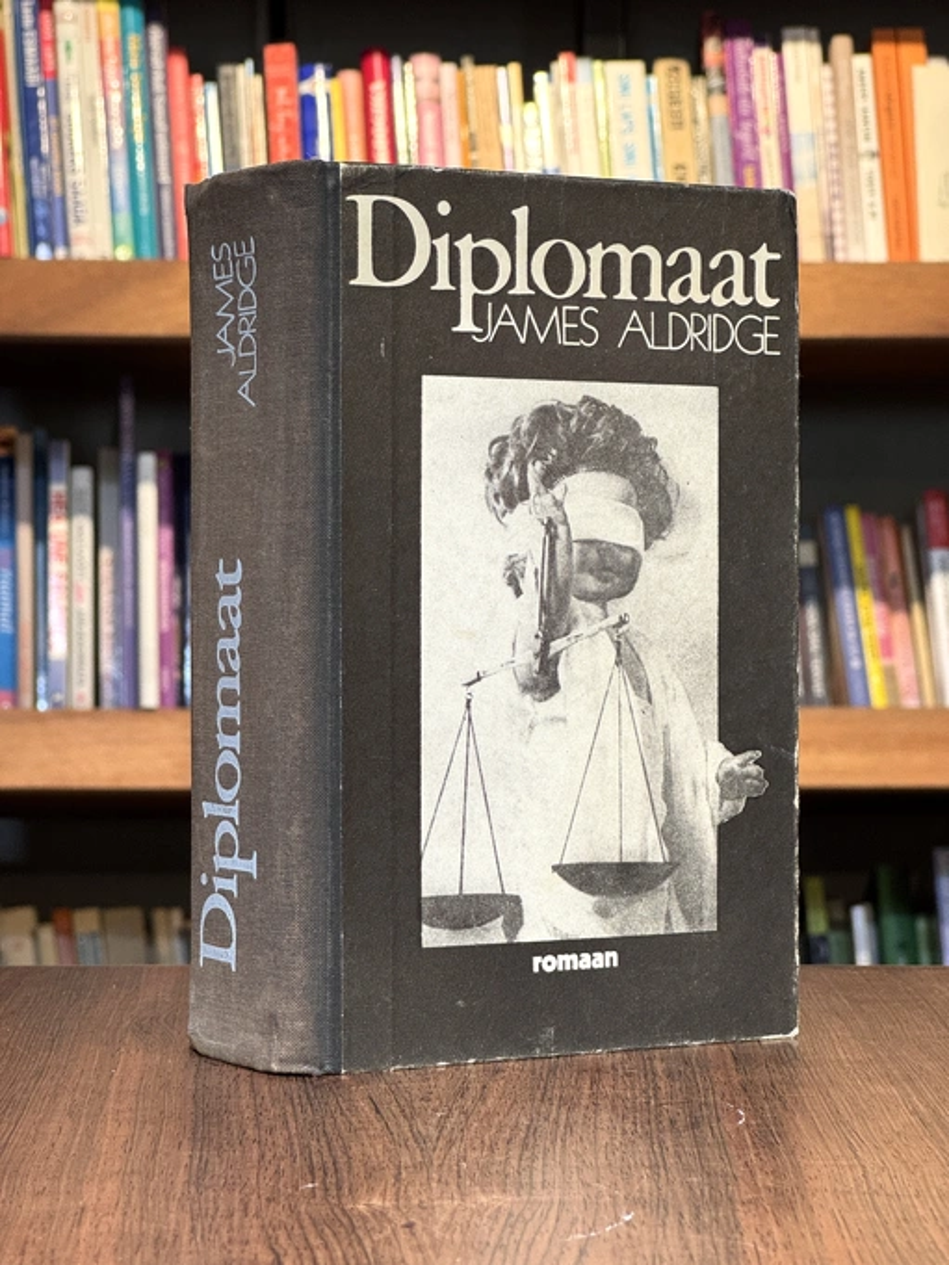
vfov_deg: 25.3
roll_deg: -0.3
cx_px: 474
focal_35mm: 77
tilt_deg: -0.6
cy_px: 632
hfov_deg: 19.1
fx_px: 2814
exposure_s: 1/99
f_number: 2.8
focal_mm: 9
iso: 125
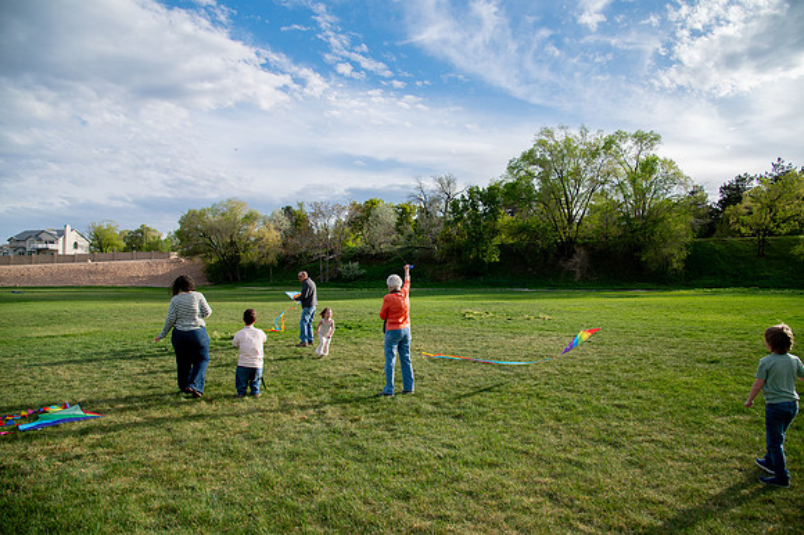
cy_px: 268
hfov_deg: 73.8
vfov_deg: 53.1
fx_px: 536
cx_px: 402
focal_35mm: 24
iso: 200
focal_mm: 24
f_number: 5
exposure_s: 1/800
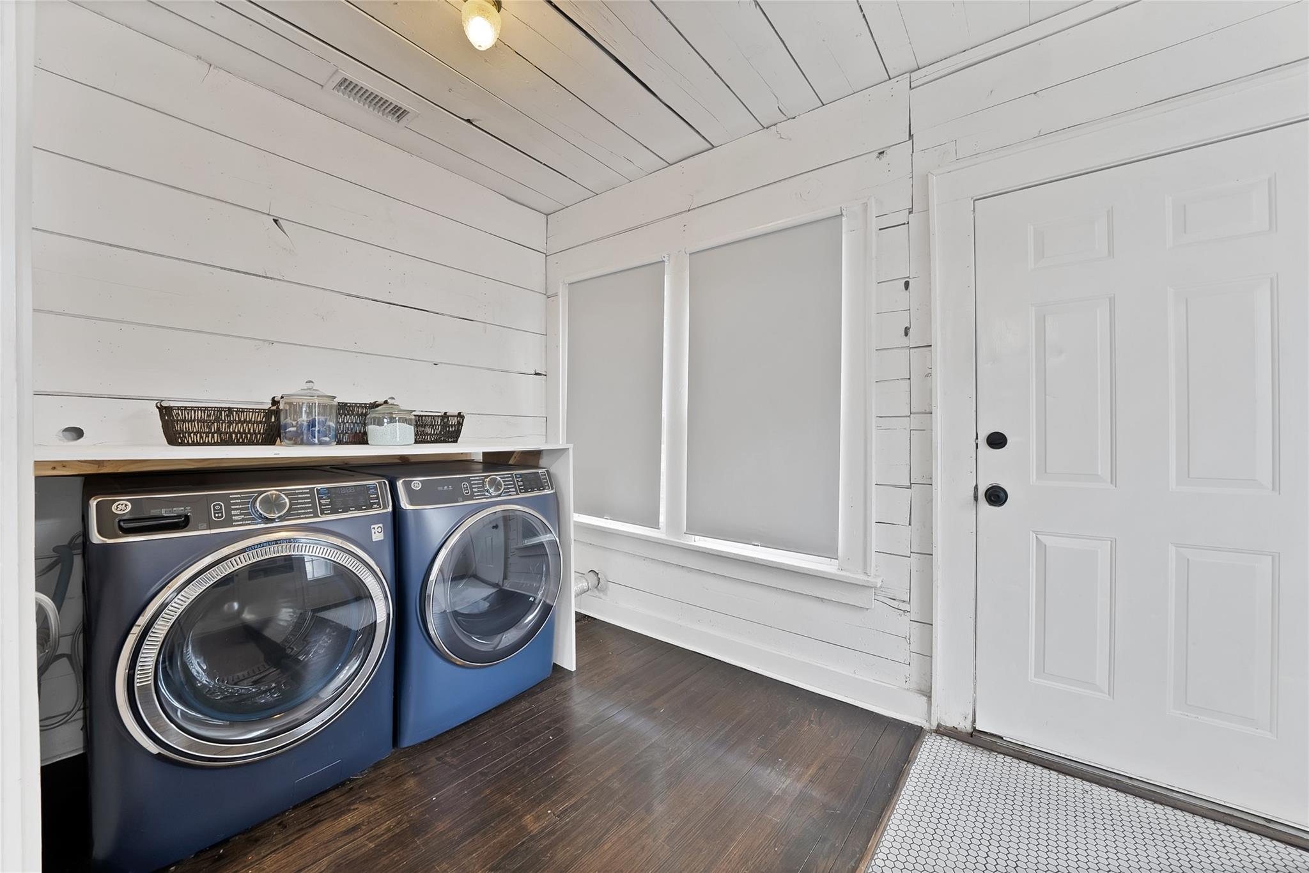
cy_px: 436
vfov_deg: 90.0
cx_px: 654
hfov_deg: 112.6
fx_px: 436
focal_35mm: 12
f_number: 9
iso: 640
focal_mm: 12
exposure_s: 1.3
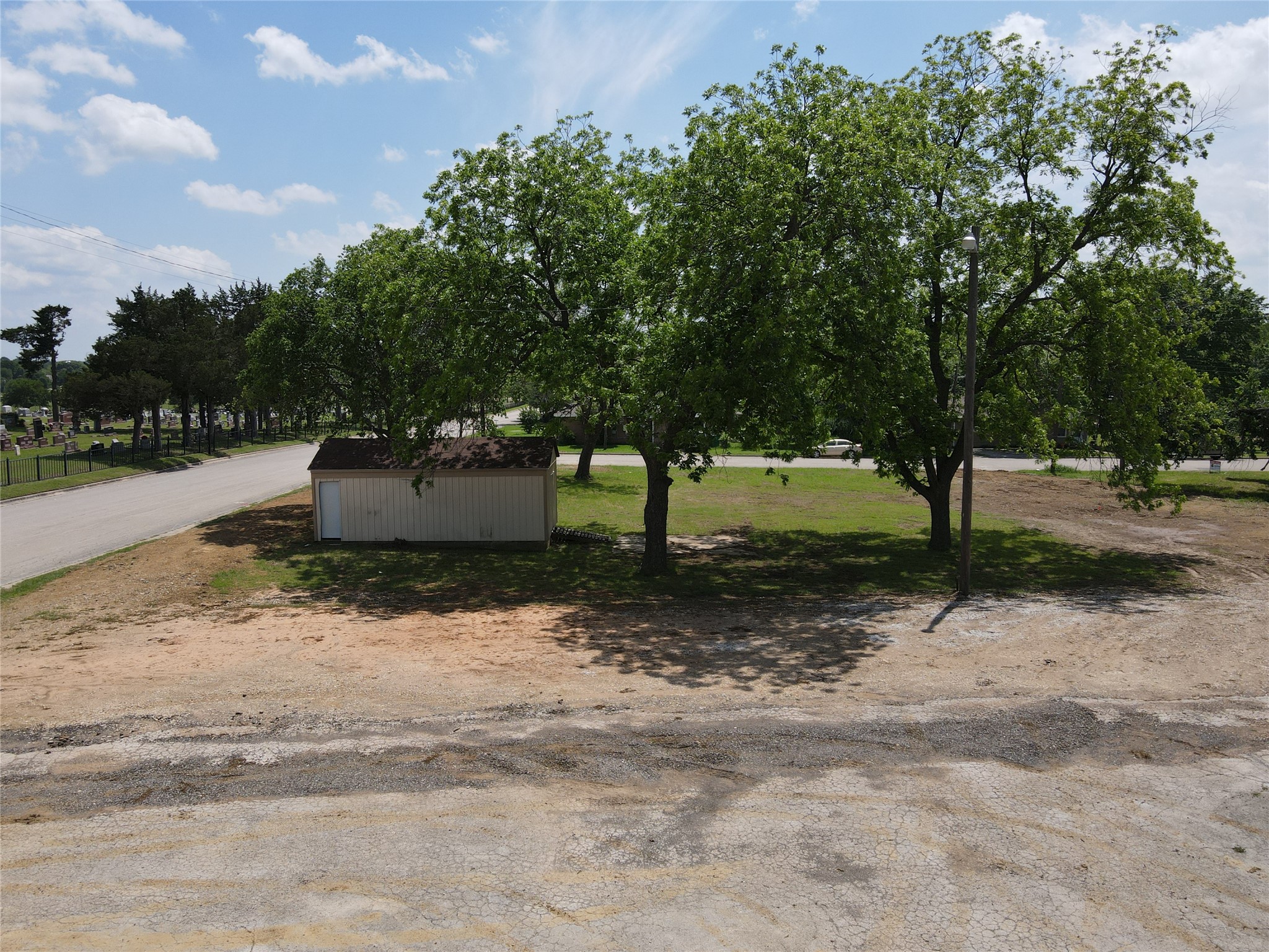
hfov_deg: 71.6
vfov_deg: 56.8
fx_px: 880
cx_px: 634
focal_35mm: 24
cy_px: 476
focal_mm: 4.5
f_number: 2.8
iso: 100
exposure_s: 1/1000
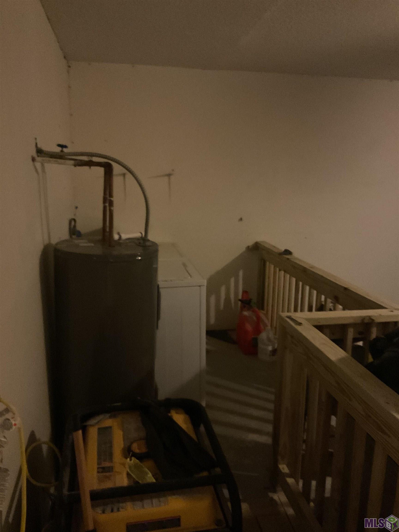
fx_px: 446
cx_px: 200
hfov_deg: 48.2
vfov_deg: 61.7
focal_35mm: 29
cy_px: 266
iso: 640
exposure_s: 1/15
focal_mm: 3
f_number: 1.8
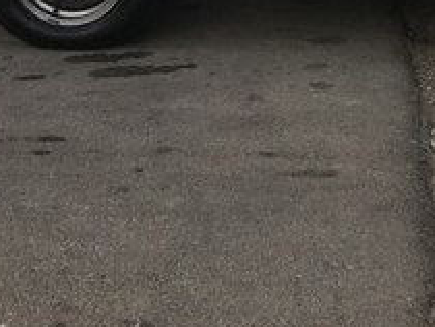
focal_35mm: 91
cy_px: -160
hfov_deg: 20.4
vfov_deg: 15.1
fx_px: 1145
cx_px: 493
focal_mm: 4.15
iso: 25
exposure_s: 1/50
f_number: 2.2
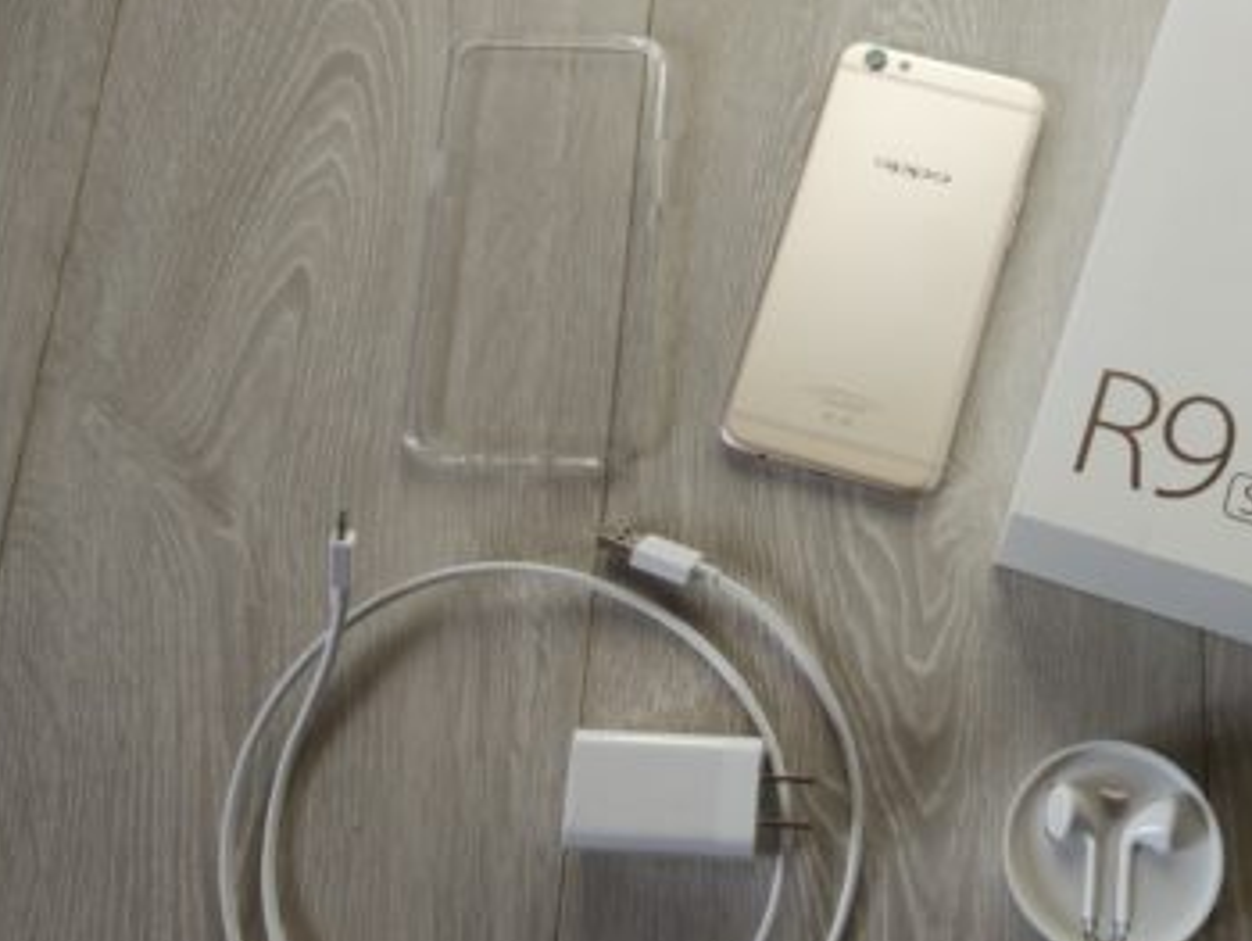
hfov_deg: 46.3
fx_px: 1448
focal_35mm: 40
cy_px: 524
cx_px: 787
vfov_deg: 36.0
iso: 231
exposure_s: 1/50
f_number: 2
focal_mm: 4.26
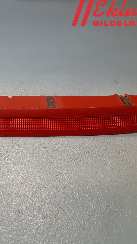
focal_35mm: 38
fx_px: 245
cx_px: 6
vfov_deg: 52.8
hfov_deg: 29.5
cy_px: 121
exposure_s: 1/100
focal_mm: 3.93
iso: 80
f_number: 1.7
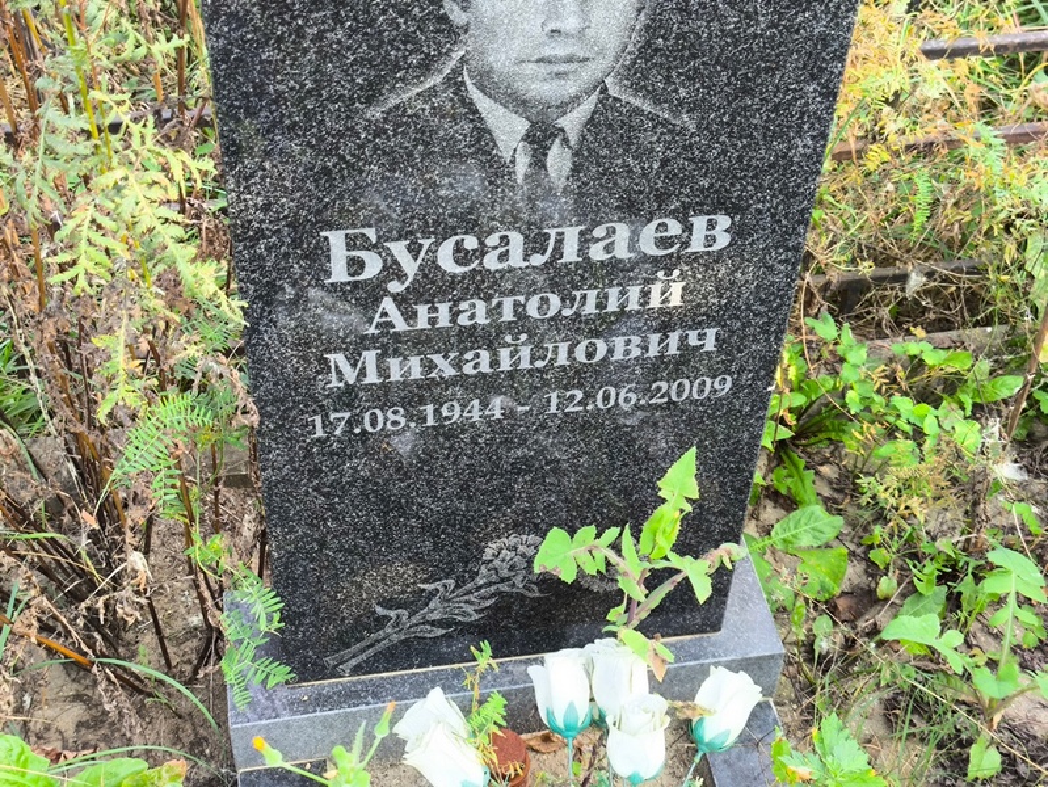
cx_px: 524
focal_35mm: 50
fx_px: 1514
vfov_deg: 29.1
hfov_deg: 38.2
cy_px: 394
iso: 64
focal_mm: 4.71
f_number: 1.7
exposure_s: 1/100
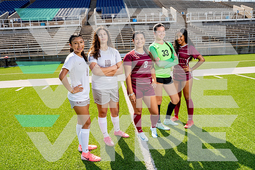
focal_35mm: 29
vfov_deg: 45.0
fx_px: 205
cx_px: 128
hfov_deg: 63.6
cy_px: 85
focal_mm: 29
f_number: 11
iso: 320
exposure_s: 1/250
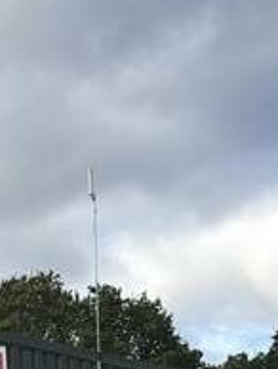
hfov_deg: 11.4
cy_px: 706
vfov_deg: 14.1
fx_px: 1282
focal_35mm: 120
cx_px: -248
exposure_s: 1/2538
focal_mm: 5.96
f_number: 1.6
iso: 50
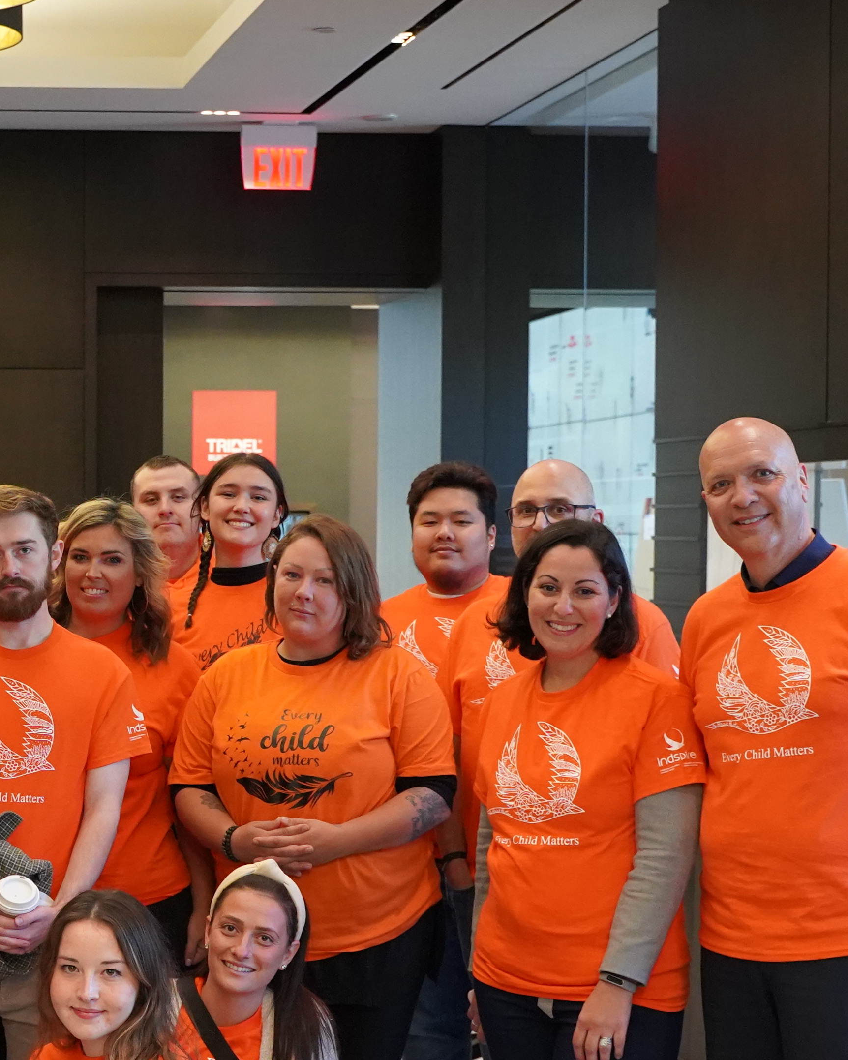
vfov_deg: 23.5
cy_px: 687
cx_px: -185
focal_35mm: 81
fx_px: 2541
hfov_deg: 18.0
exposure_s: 1/160
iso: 5000
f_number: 4
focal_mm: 31
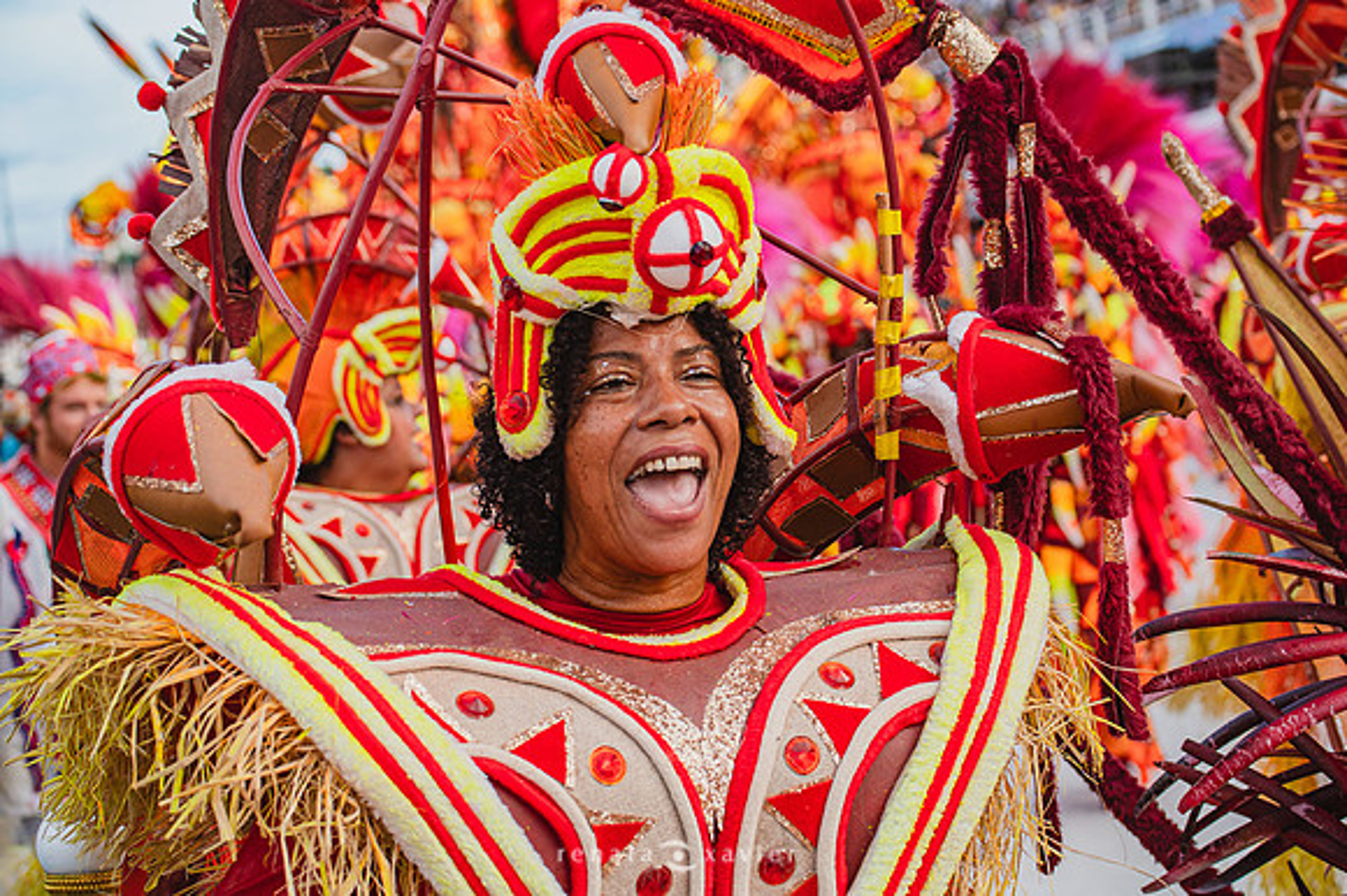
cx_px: 674
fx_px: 2618
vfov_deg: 19.4
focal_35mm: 70
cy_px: 448
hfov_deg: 28.9
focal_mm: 70
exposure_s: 1/1600
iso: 640
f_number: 5.6
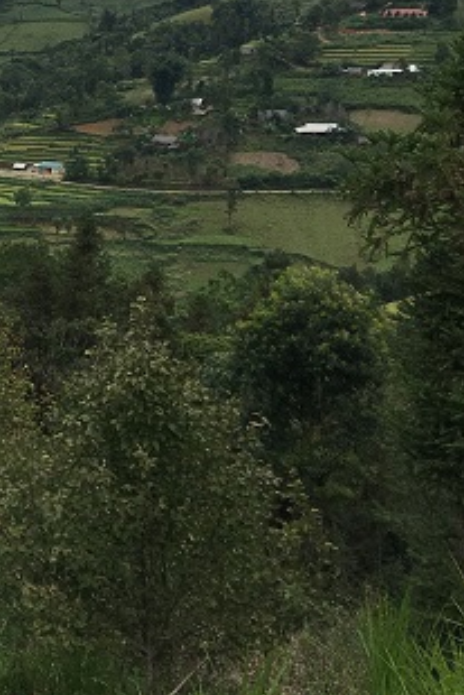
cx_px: -258
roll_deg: +0.0
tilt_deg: -3.7
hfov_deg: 17.7
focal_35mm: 68
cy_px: 133
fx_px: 1313
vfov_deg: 29.0
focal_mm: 4.15
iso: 25
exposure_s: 1/1832
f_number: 2.2
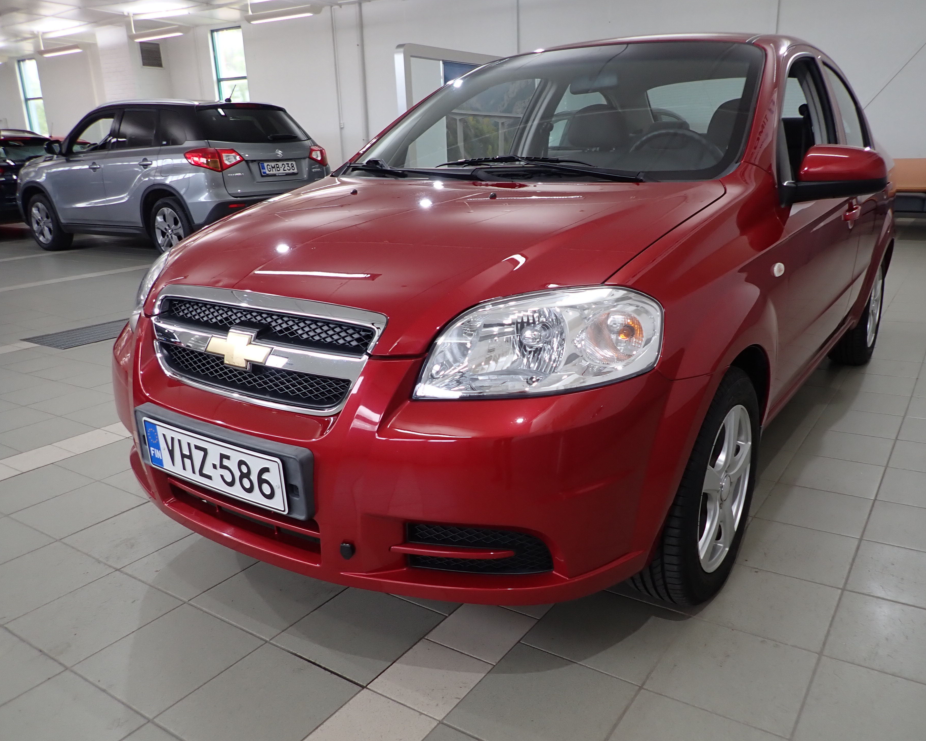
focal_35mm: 27
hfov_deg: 64.0
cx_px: 502
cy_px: 378
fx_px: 740
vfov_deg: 53.2
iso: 100
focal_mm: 4.5
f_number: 2
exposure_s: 1/80
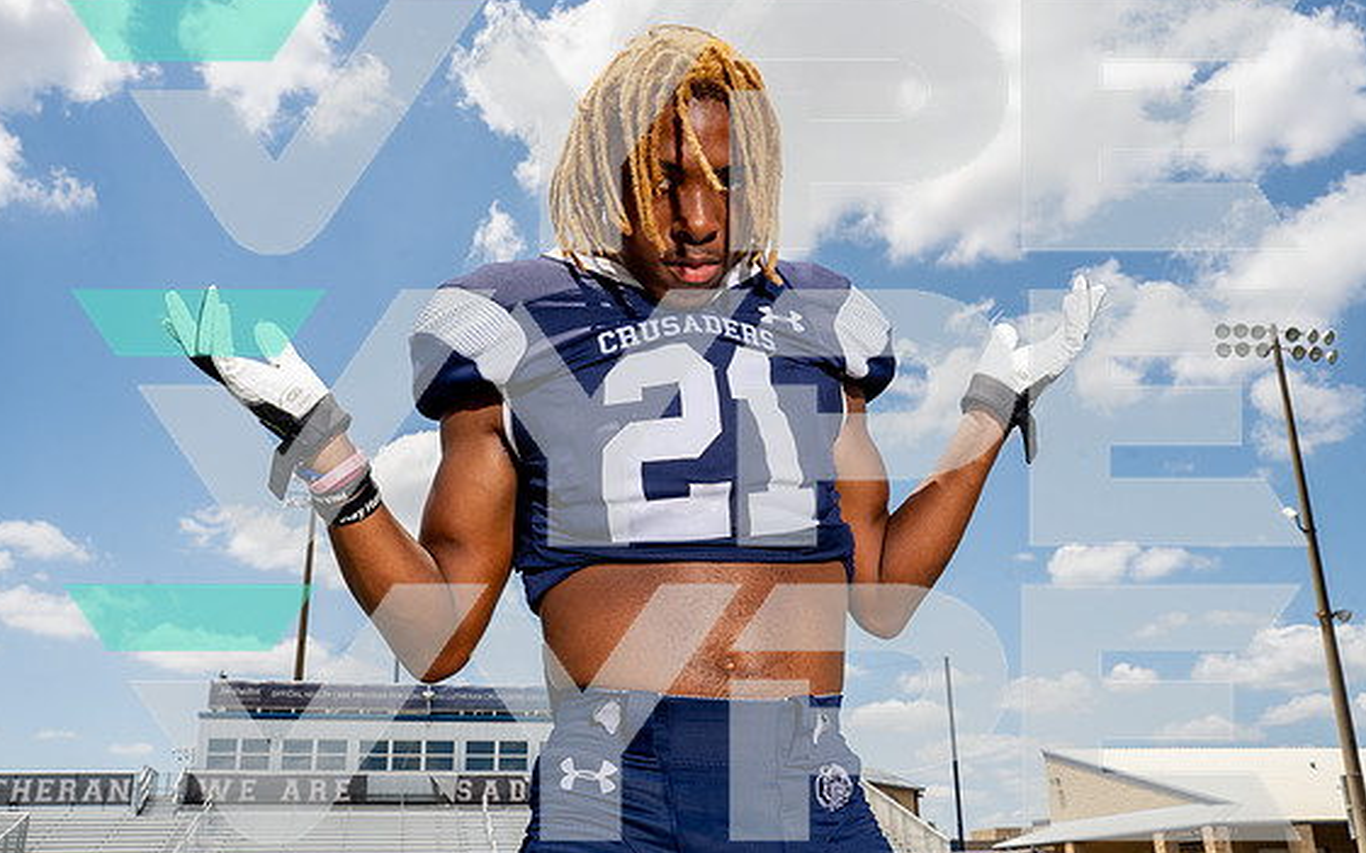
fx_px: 1303
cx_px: 681
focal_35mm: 35
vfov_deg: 36.3
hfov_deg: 55.3
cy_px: 418
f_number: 11
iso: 100
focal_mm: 32
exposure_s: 1/250
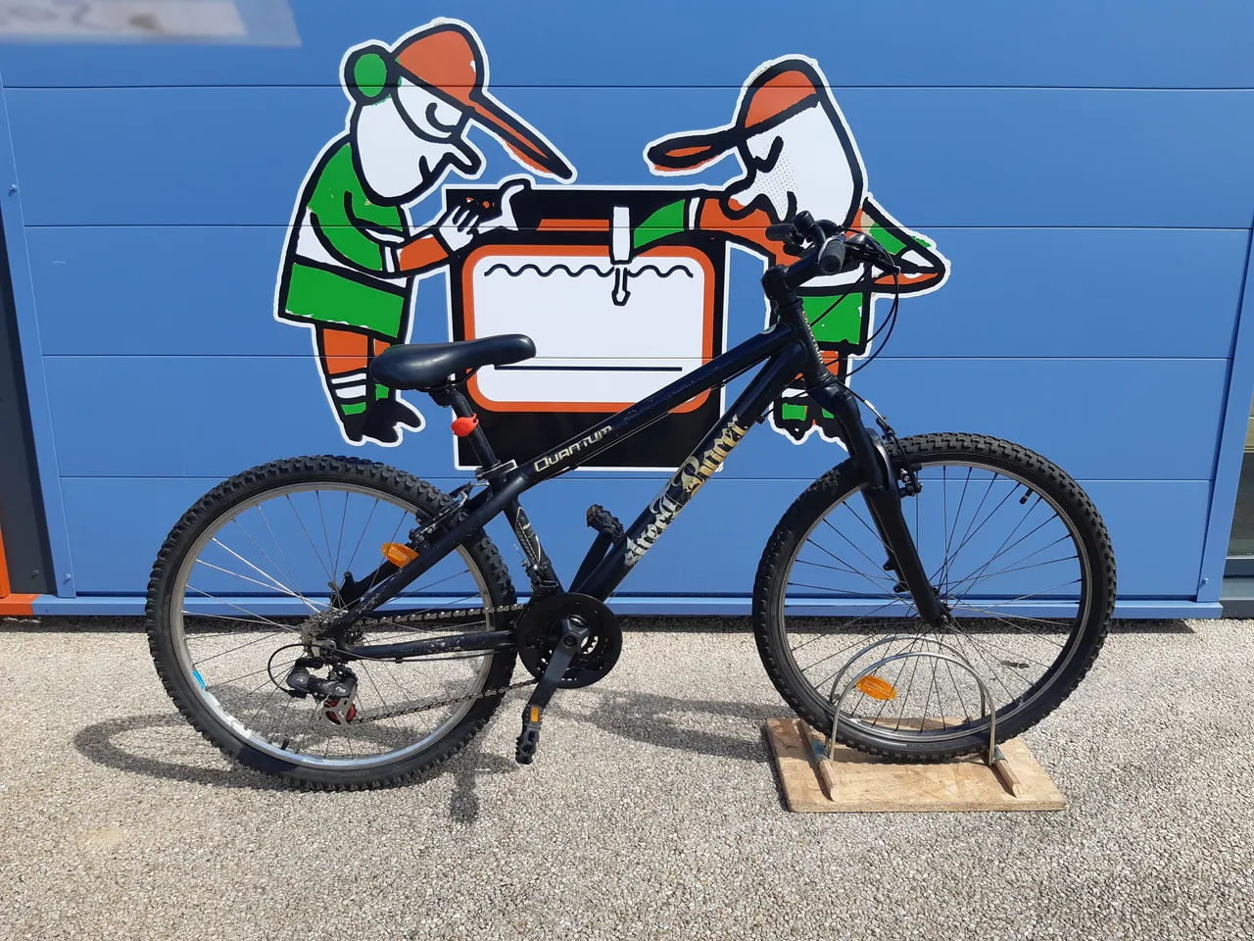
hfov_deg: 67.3
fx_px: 942
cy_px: 470
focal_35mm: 26
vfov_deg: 53.1
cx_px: 627
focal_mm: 3.92
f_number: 1.7
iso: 40
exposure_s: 1/1160
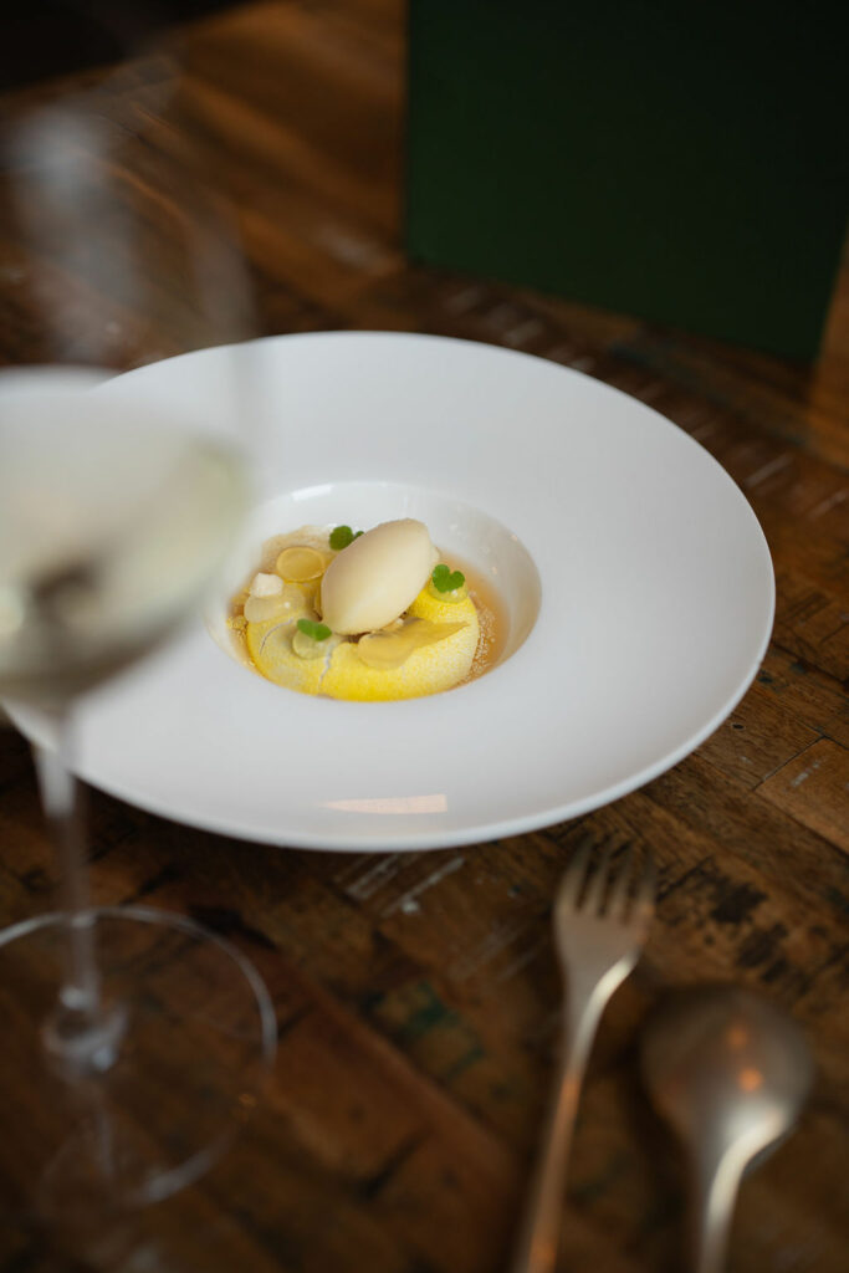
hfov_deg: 27.0
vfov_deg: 39.6
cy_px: 636
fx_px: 1768
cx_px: 424
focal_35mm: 50
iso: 320
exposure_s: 1/100
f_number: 2.2
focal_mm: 50
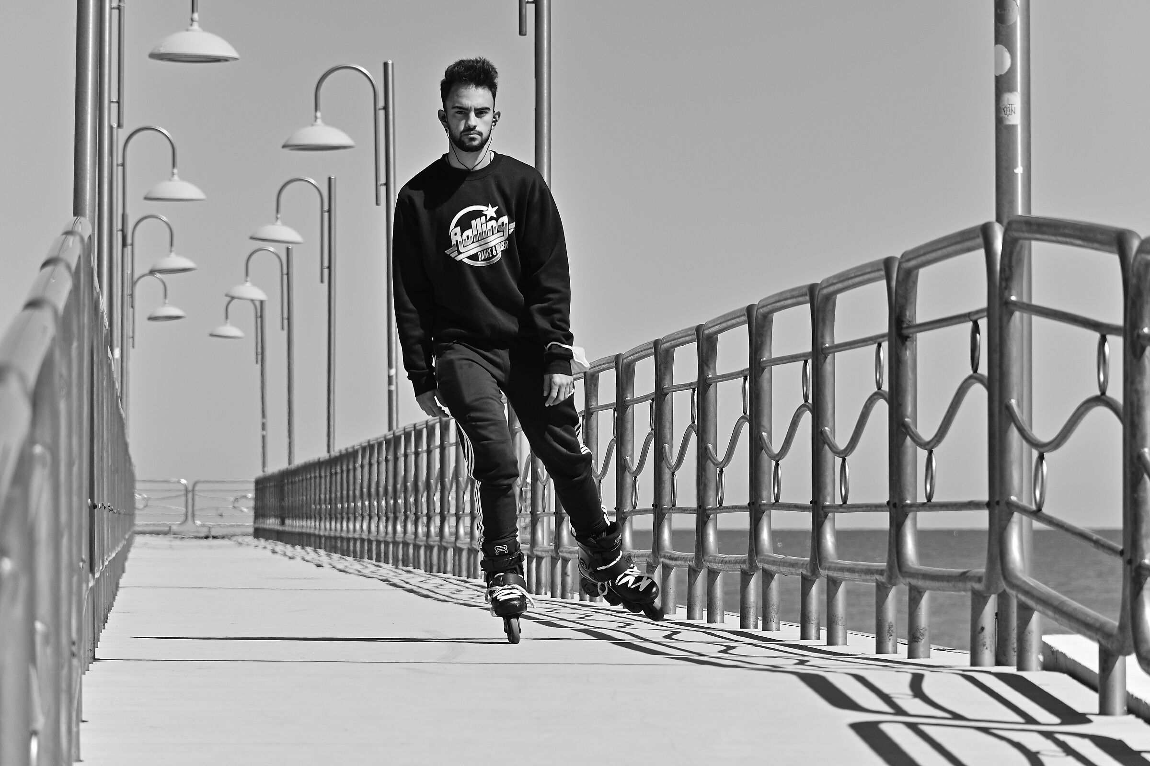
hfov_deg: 9.8
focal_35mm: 210
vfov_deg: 6.5
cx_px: 575
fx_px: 6708
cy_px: 383
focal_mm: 140
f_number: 7.1
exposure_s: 1/640
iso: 100
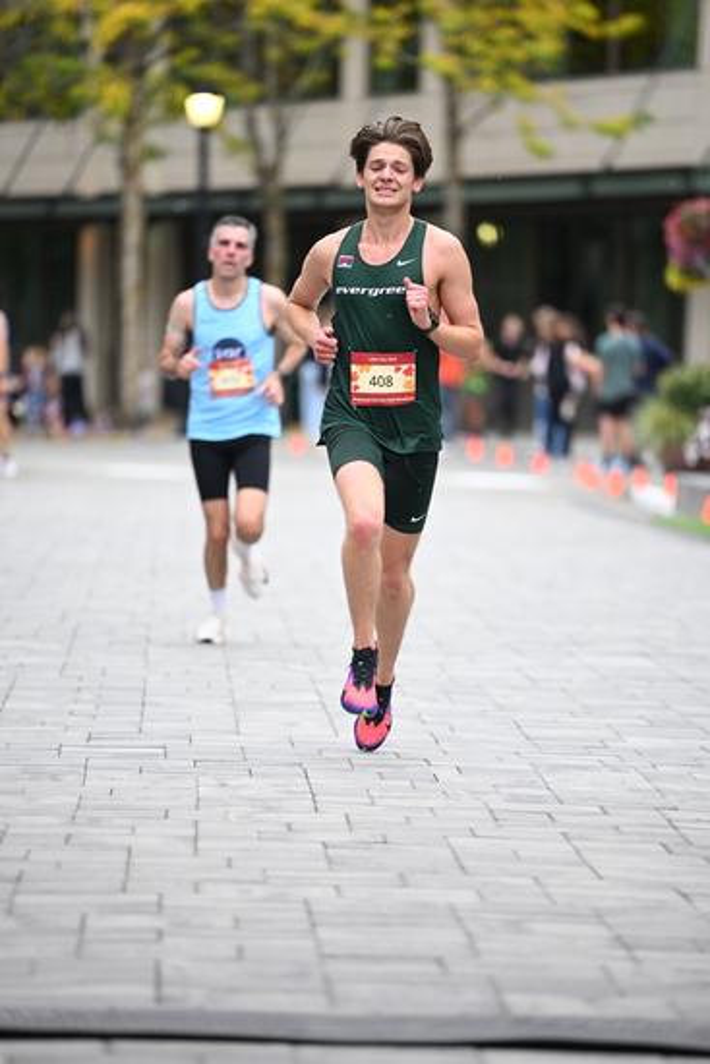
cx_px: 355
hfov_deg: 6.9
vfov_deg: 10.3
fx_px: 5912
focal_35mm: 200
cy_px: 532
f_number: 2.8
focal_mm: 200
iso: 1600
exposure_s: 1/1250
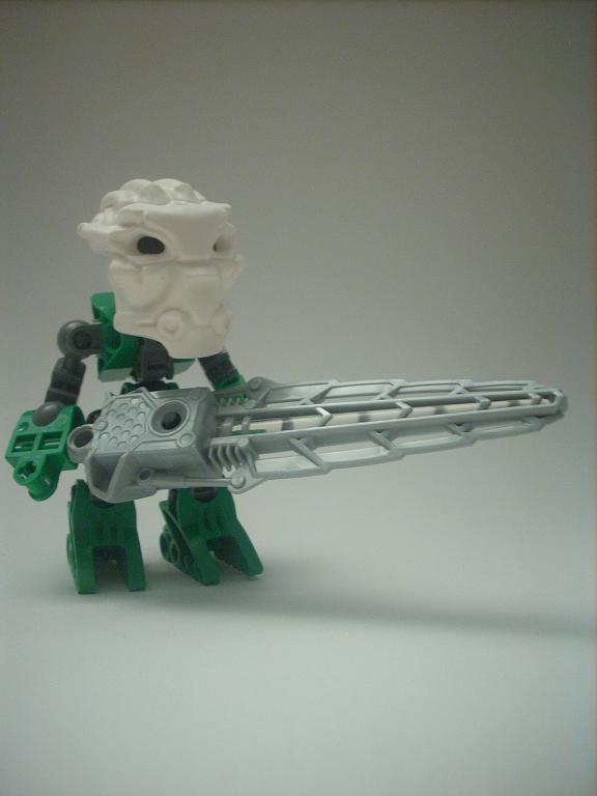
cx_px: 298
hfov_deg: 38.7
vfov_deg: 50.1
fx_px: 851
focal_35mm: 37
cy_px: 398
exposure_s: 1/6.2
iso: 200
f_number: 2.8
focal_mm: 6.2
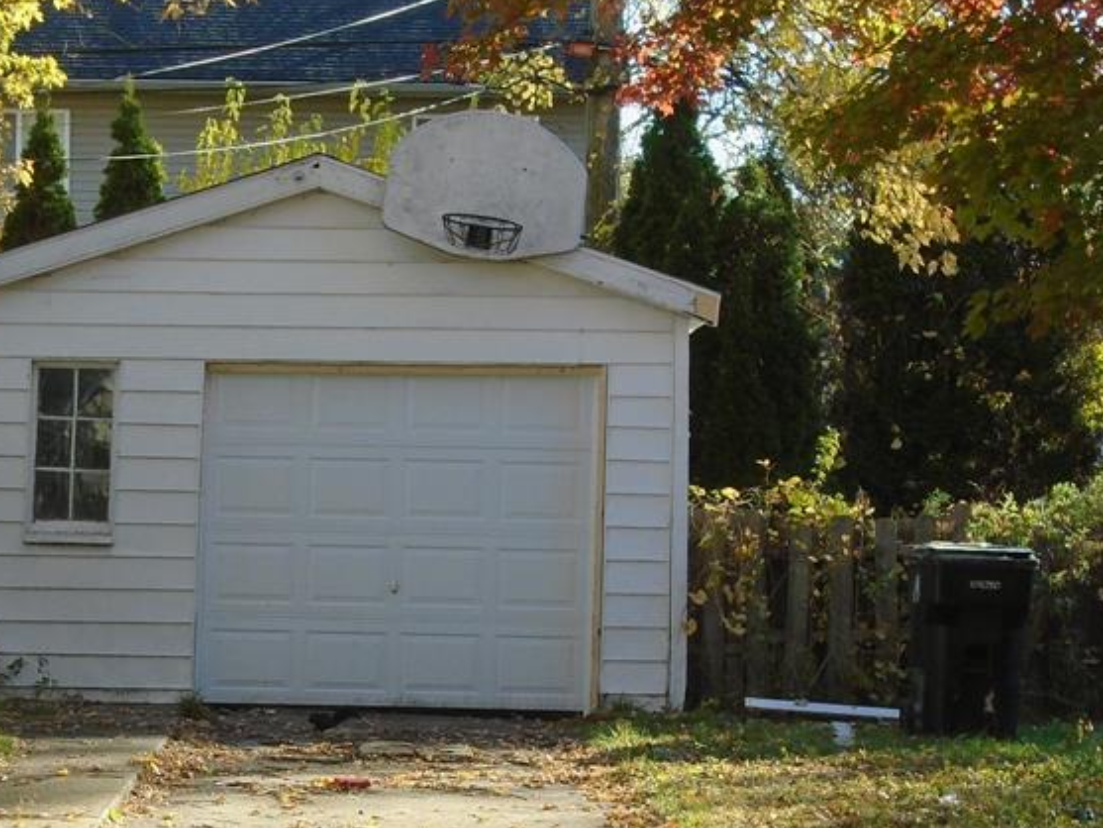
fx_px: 3984
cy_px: 580
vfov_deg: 11.8
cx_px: 321
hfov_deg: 15.7
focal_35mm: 125
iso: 100
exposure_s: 1/125
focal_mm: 12
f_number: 5.5
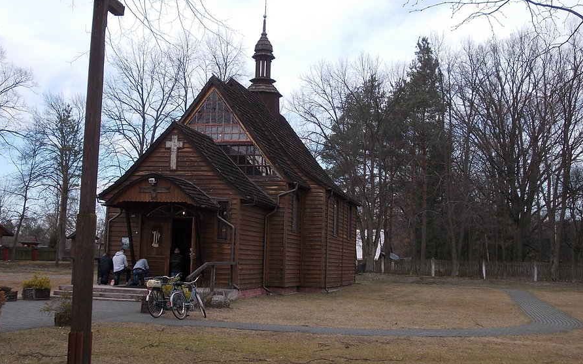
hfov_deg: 43.5
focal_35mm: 46
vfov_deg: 28.0
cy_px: 166
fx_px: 731
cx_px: 292
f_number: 3.3
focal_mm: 6.1
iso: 80
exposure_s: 1/320
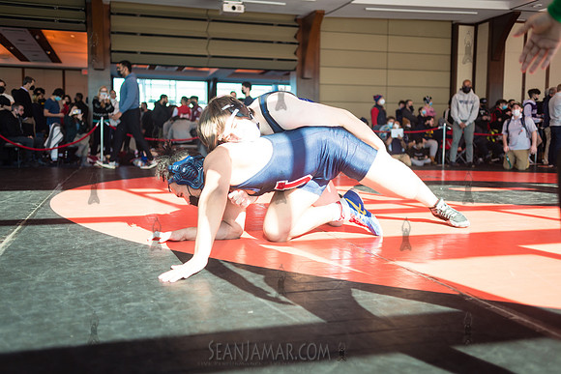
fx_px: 546
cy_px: 187
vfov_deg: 37.9
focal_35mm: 35
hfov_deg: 54.4
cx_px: 280
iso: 400
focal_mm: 35
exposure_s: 1/400
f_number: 2.8
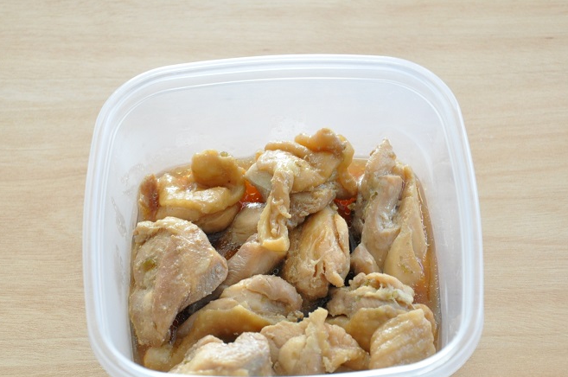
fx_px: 1528
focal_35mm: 97
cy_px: 240
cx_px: 276
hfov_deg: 21.1
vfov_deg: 14.0
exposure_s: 1/40
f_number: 5
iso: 1600
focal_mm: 50
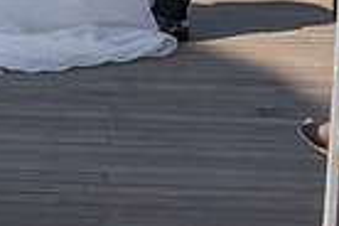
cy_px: -244
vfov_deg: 6.0
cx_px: -93
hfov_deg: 9.1
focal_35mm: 222
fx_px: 2090
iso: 200
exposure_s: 1/800
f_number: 8
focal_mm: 53
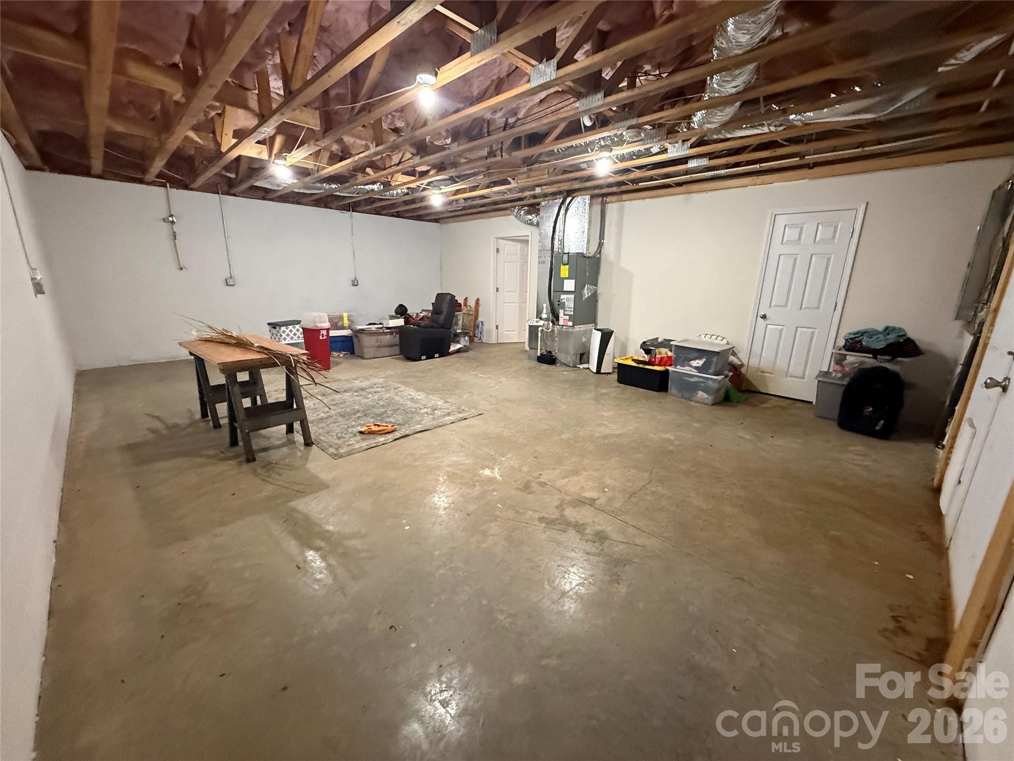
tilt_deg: -14.7
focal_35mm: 14
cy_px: 380
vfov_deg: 85.7
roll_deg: -1.0
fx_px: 410
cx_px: 507
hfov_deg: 102.1
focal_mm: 2.22
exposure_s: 1/60
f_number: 2.2
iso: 800
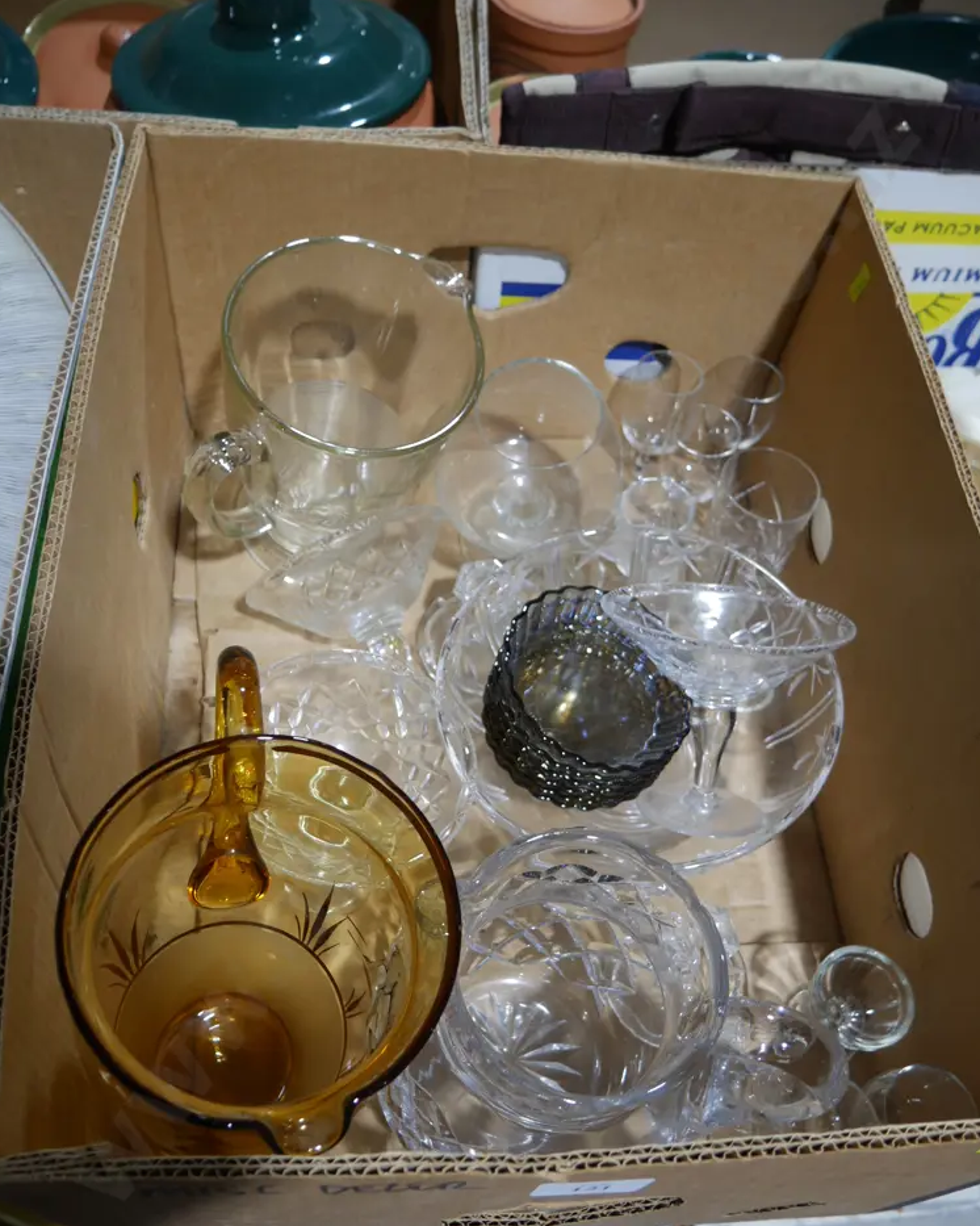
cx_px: 493
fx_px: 1088
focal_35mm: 30
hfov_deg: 48.5
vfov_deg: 58.7
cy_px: 660
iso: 200
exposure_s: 1/60
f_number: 3.5
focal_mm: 14
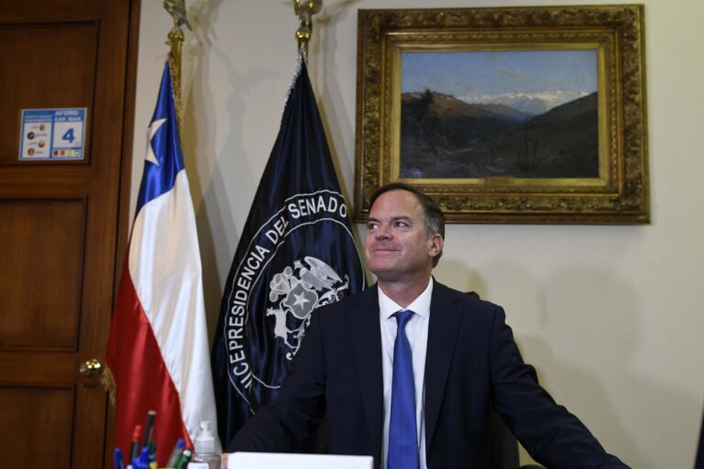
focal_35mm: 36
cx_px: 352
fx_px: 704
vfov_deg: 36.9
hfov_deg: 53.1
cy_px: 234
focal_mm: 24
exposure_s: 1/200
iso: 1250
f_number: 2.8
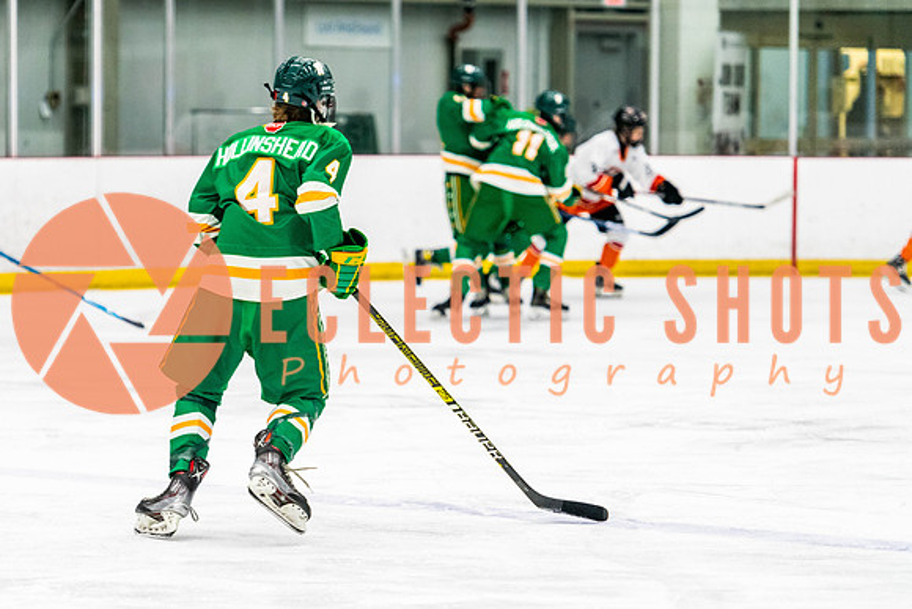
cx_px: 306
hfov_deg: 11.0
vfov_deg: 7.4
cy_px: 304
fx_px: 4714
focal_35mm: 186
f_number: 2.8
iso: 2000
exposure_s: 1/640
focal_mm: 140
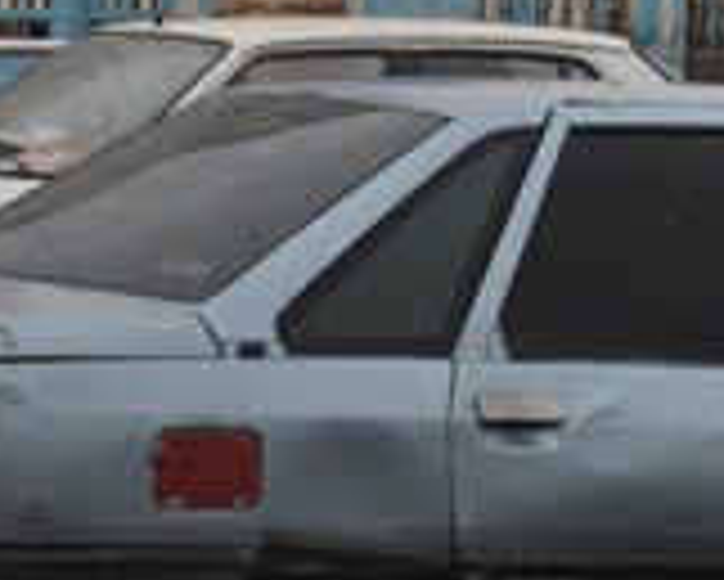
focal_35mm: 447
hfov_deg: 4.3
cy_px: 389
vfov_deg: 3.5
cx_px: 702
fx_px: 9584
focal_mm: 80
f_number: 6.3
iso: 200
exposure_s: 1/640
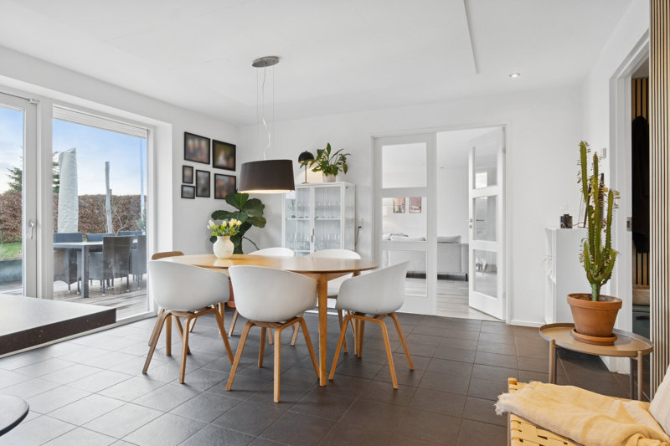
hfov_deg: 81.2
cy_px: 223
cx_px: 335
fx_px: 391
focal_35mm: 21
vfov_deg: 59.5
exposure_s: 1/8
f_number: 8
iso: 200
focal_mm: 14
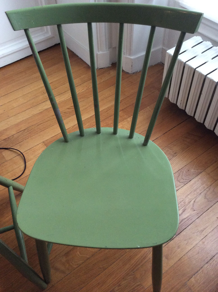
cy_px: 146
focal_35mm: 32
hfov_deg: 44.1
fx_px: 269
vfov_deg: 56.9
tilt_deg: -50.9
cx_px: 109
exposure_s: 1/25
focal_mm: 3.3
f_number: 2.4
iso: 200
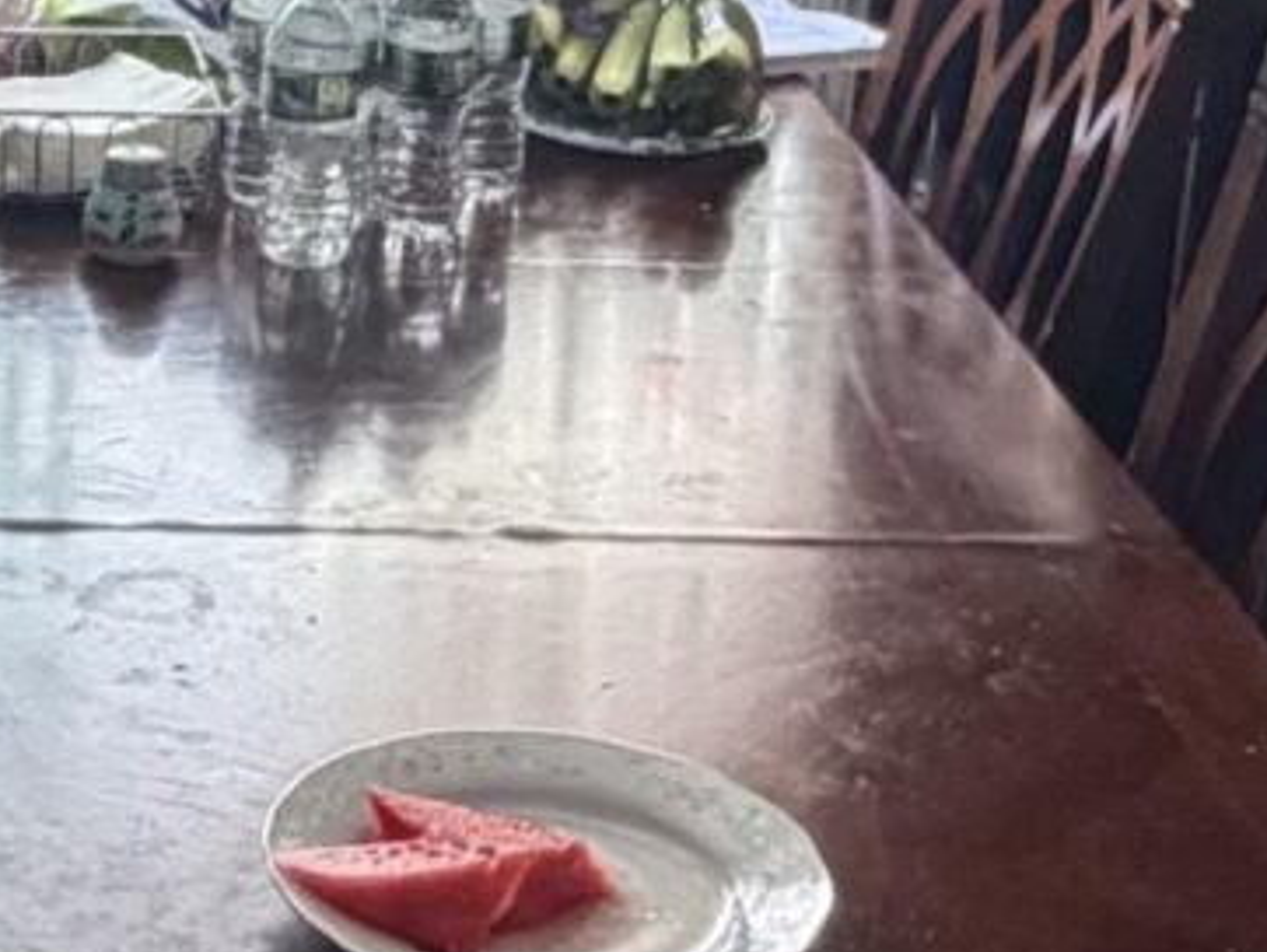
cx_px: 14
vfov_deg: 14.8
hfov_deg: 19.3
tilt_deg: -17.9
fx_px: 3626
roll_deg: -1.5
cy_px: 136
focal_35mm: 99
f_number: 2.2
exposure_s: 1/87
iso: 320
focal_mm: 2.22
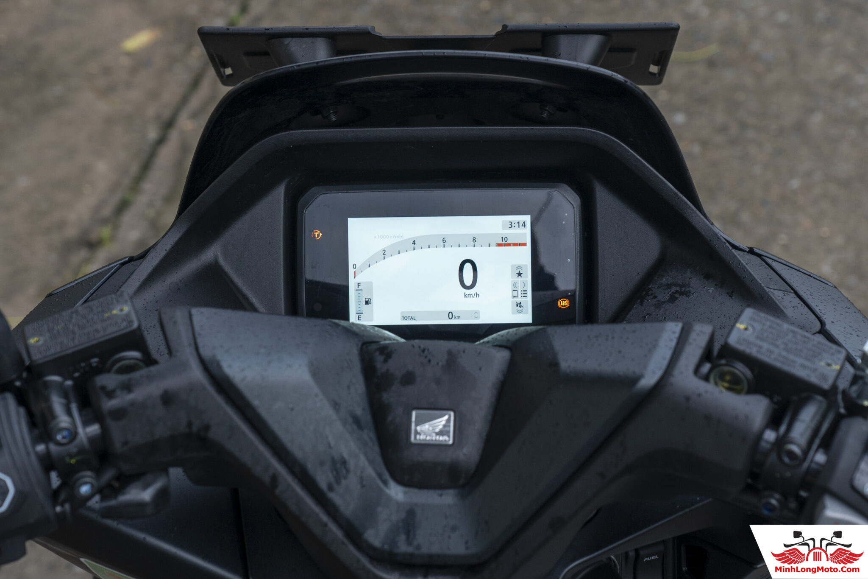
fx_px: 1977
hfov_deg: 24.8
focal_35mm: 82
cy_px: 290
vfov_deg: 16.6
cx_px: 434
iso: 160
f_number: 5.6
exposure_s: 1/125
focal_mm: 55
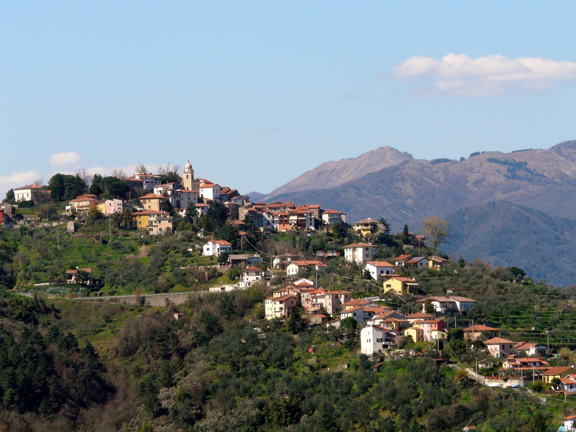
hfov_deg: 7.6
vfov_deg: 5.7
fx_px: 4343
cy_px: 216
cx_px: 288
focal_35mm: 261
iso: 100
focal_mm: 42.9
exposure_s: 1/500
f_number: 7.1
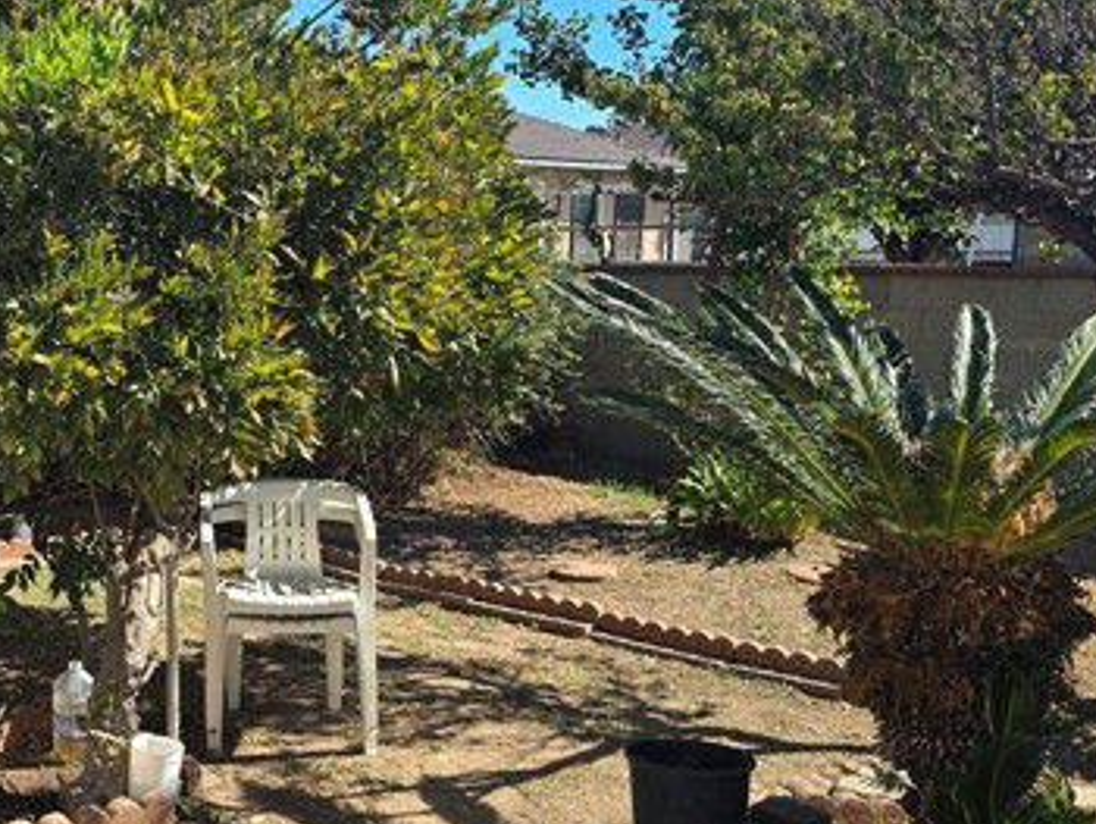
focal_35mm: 42
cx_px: 138
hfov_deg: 41.7
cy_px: 398
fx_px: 1331
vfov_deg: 34.4
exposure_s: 1/423
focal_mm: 6.3
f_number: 1.7
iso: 12
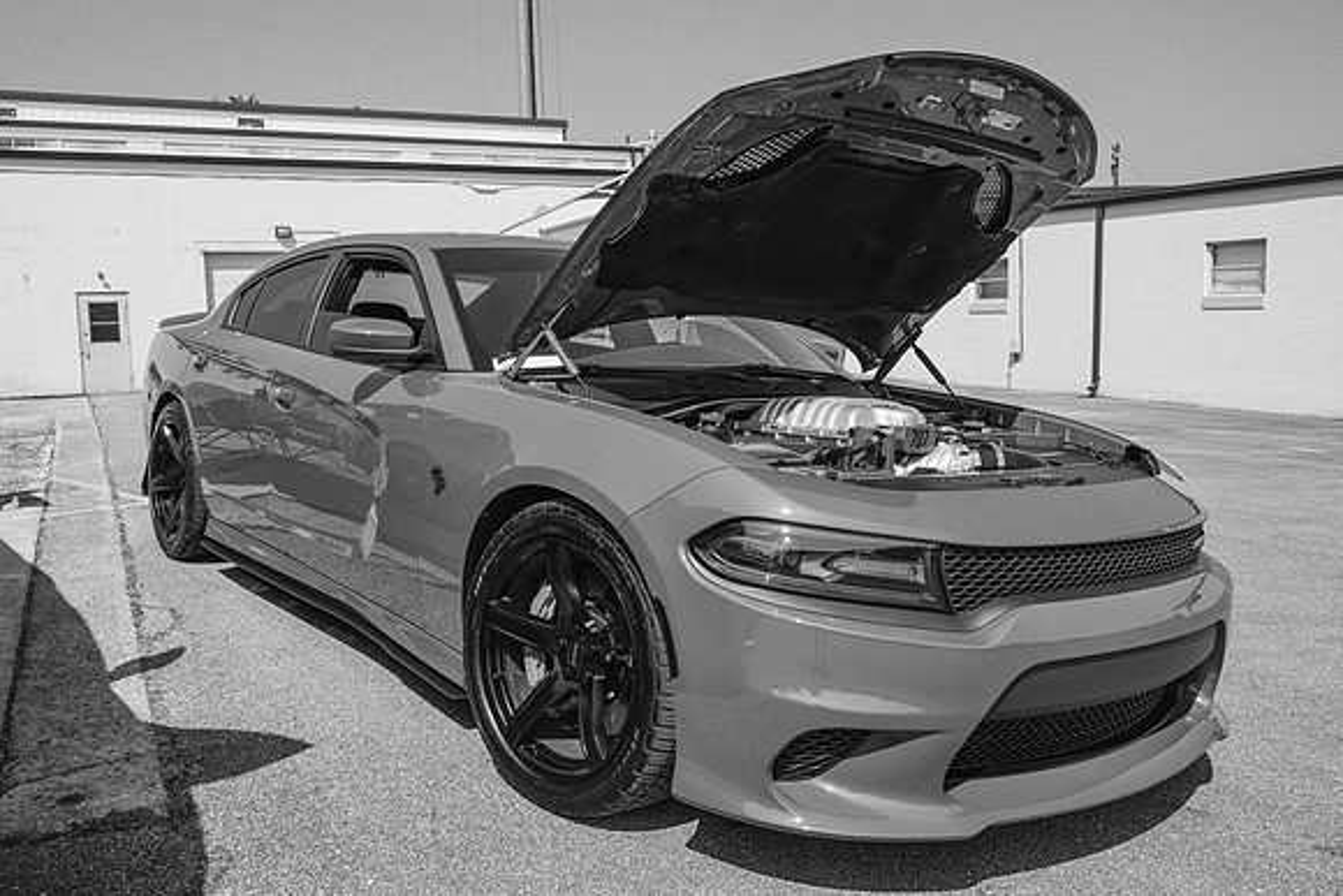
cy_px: 425
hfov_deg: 60.9
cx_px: 629
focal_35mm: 31
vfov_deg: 42.9
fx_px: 1141
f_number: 10
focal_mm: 28.5
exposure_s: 1/320
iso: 160
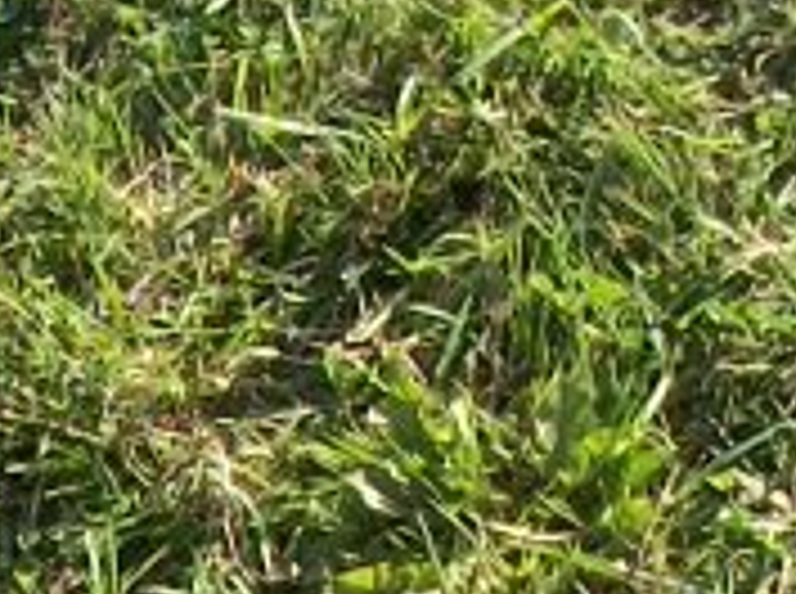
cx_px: -130
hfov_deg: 8.5
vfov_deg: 6.0
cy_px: 1570
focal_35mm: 232
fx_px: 5324
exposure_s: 1/80
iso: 80
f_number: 8.8
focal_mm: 5.7
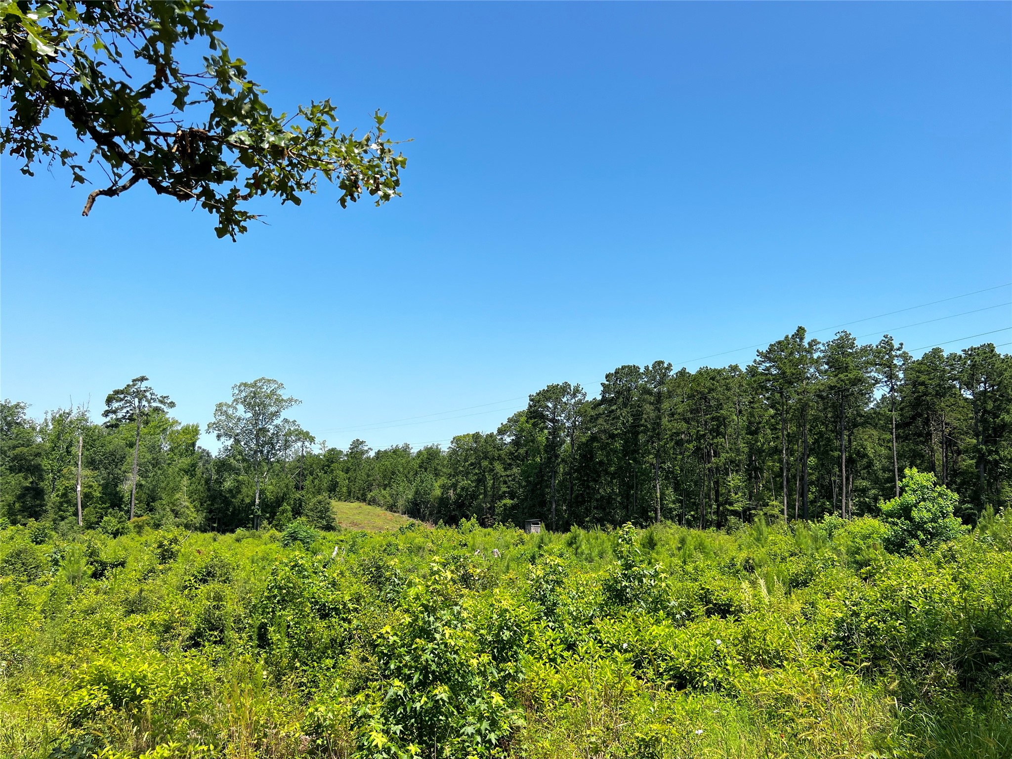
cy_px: 380
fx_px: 760
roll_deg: -2.6
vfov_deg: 53.1
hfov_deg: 67.3
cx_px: 506
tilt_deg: +7.3
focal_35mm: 26
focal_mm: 5.7
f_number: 1.5
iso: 50
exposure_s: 1/3571
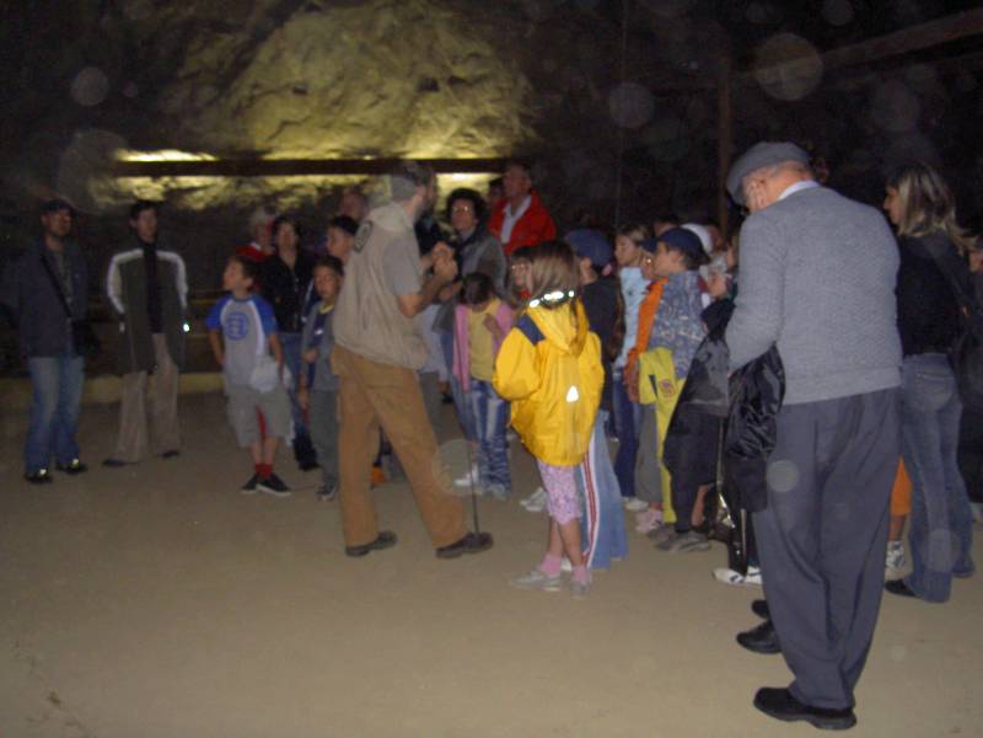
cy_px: 369
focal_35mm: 39
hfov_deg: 47.9
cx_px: 492
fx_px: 1107
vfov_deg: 36.8
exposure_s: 1/30
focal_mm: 8
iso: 100
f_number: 2.8
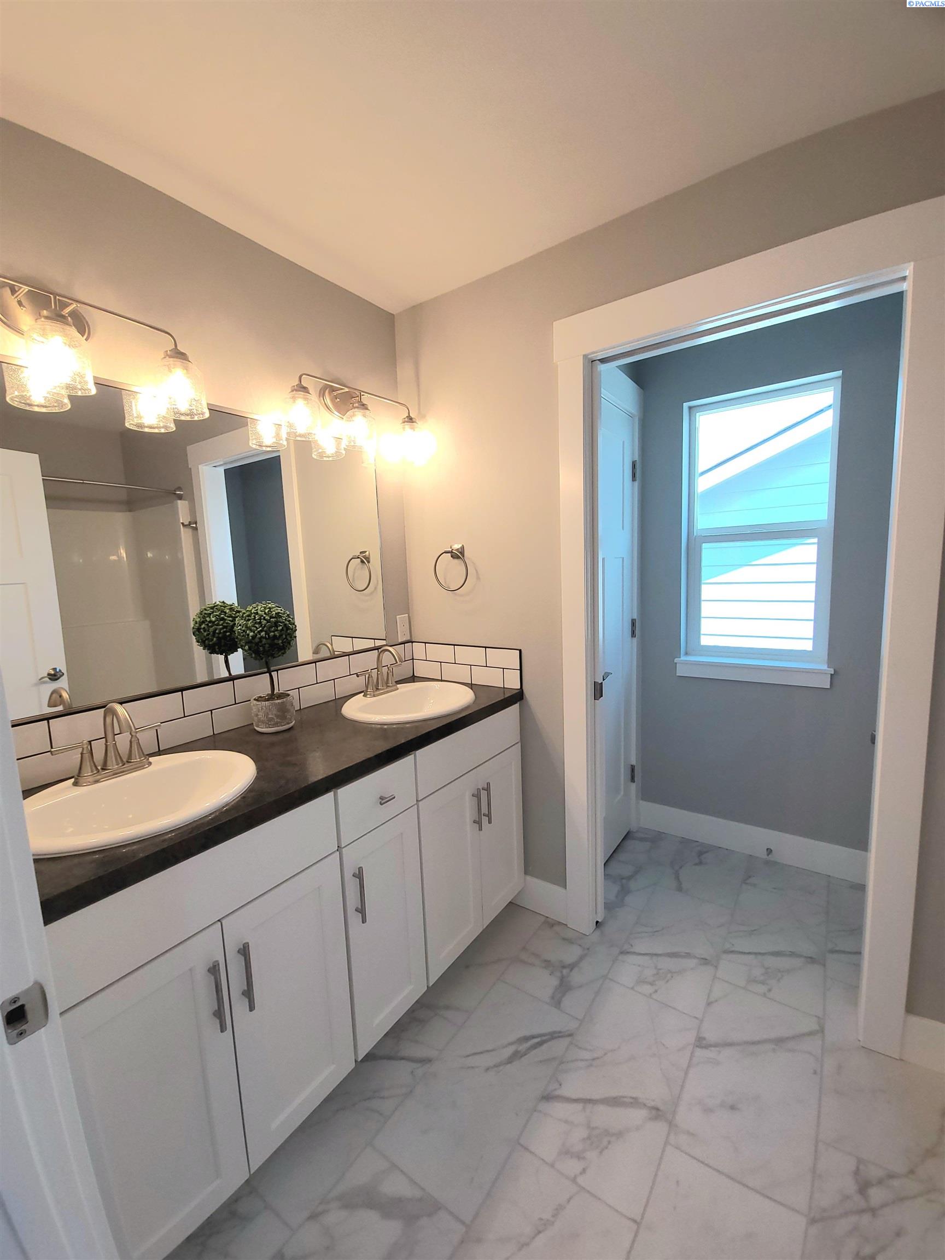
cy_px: 630
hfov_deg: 89.9
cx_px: 472
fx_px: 473
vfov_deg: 106.2
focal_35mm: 13
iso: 64
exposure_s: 1/120
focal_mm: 2.2
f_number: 2.2
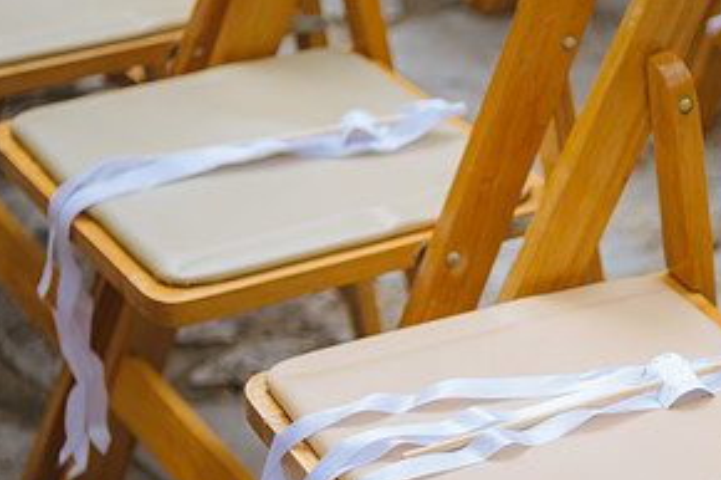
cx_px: 624
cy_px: 336
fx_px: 2402
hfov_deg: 16.9
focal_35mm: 120
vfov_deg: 11.4
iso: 200
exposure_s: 1/1250
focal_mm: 60
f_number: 2.8
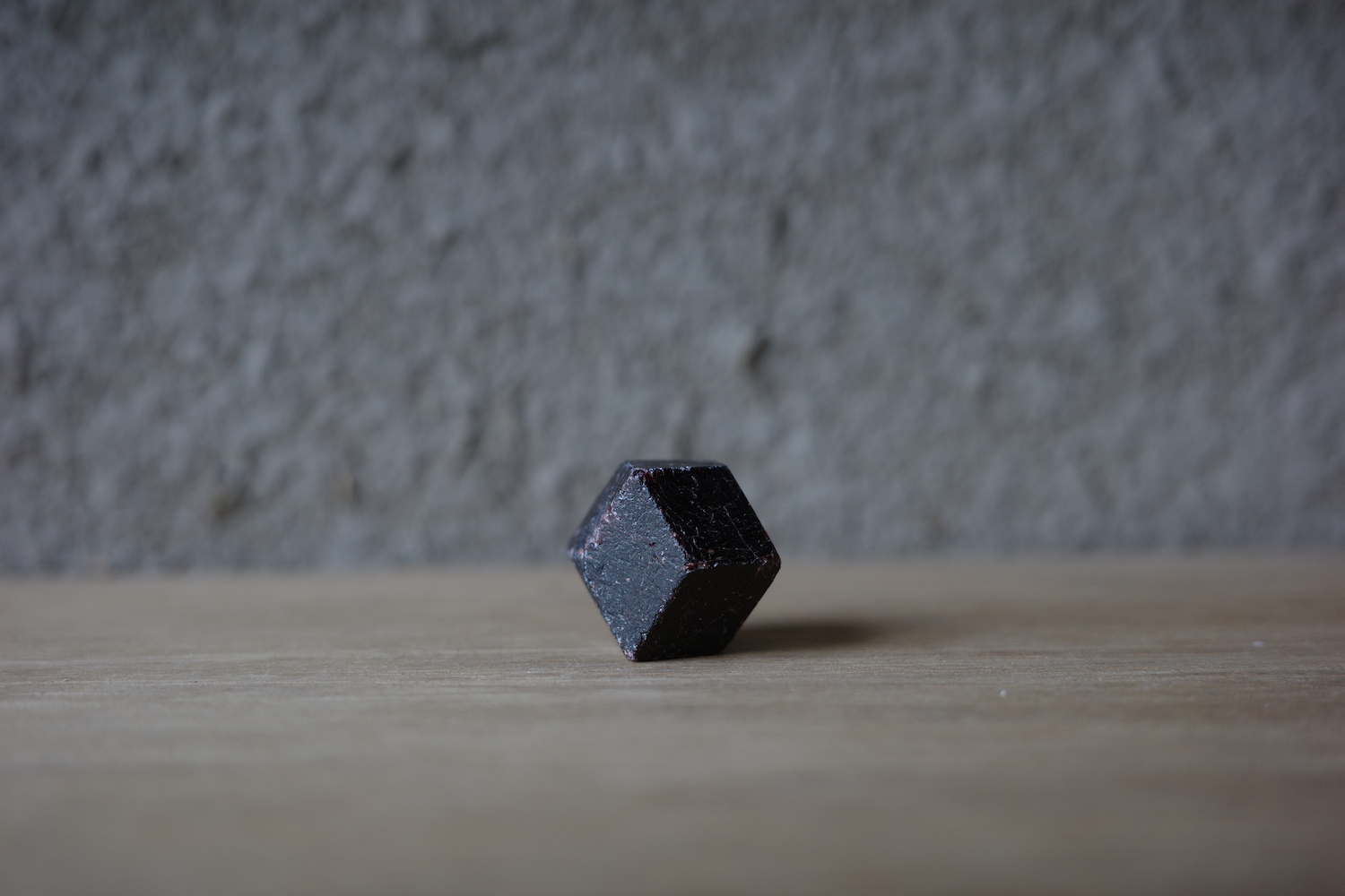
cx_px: 672
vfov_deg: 33.4
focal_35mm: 40
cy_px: 448
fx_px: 1494
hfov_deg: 48.5
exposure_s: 1/60
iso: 200
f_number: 2.8
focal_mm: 26
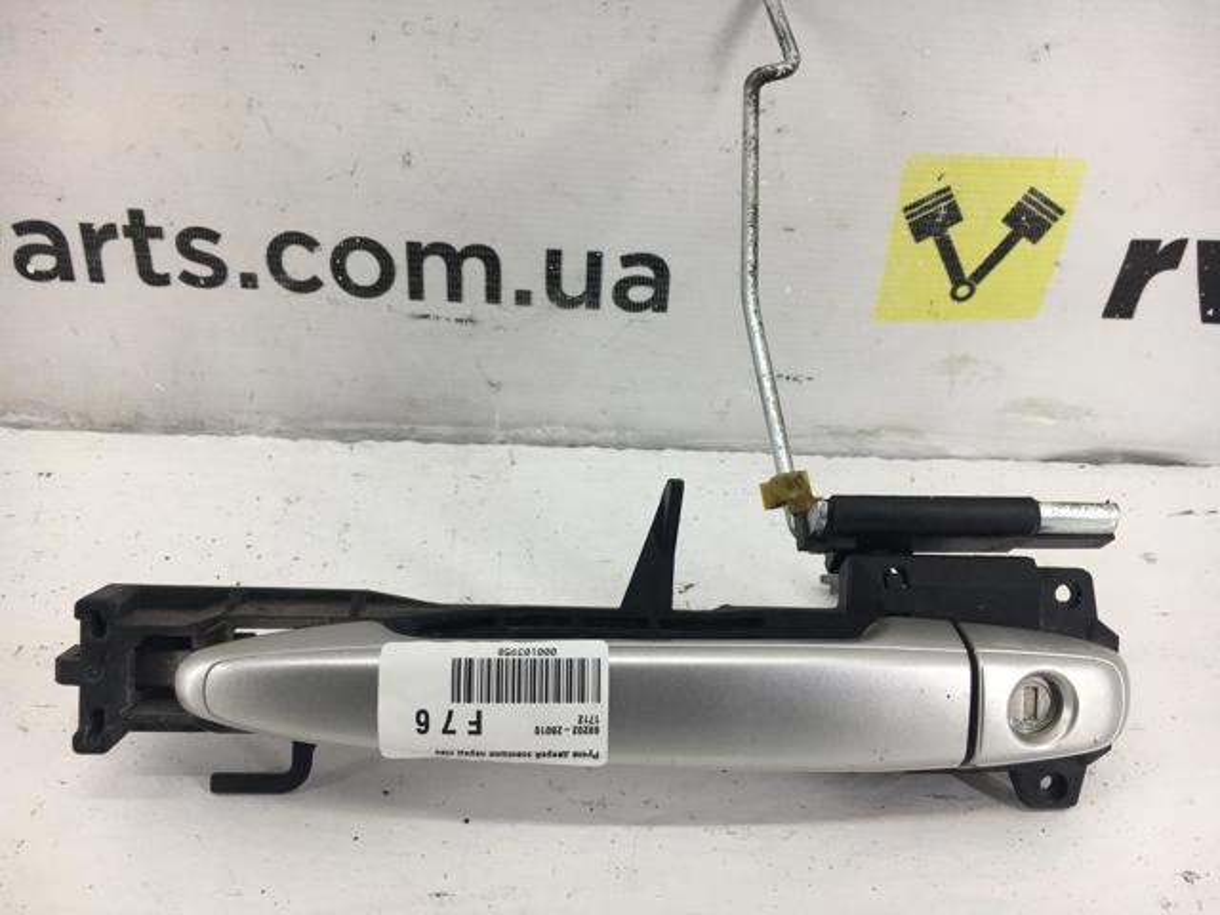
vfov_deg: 48.2
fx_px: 1022
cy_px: 458
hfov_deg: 61.7
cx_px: 610
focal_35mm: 29
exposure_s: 1/100
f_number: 2.2
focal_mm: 4.15
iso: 40
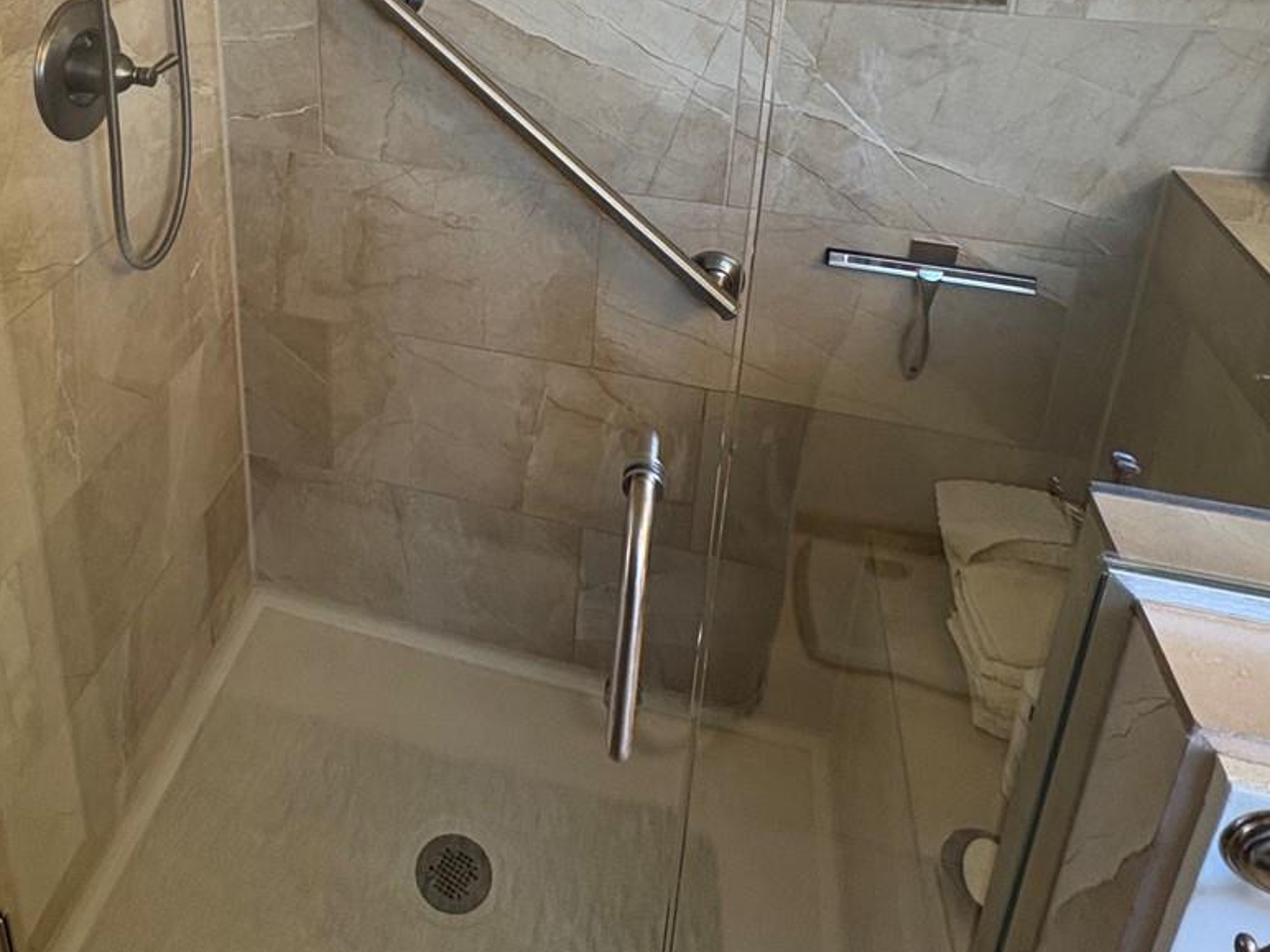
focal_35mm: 29
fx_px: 1064
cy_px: 69
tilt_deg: -18.4
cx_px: 388
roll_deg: +0.8
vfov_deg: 43.4
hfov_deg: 59.7
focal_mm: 2.22
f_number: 2.2
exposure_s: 1/60
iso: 250
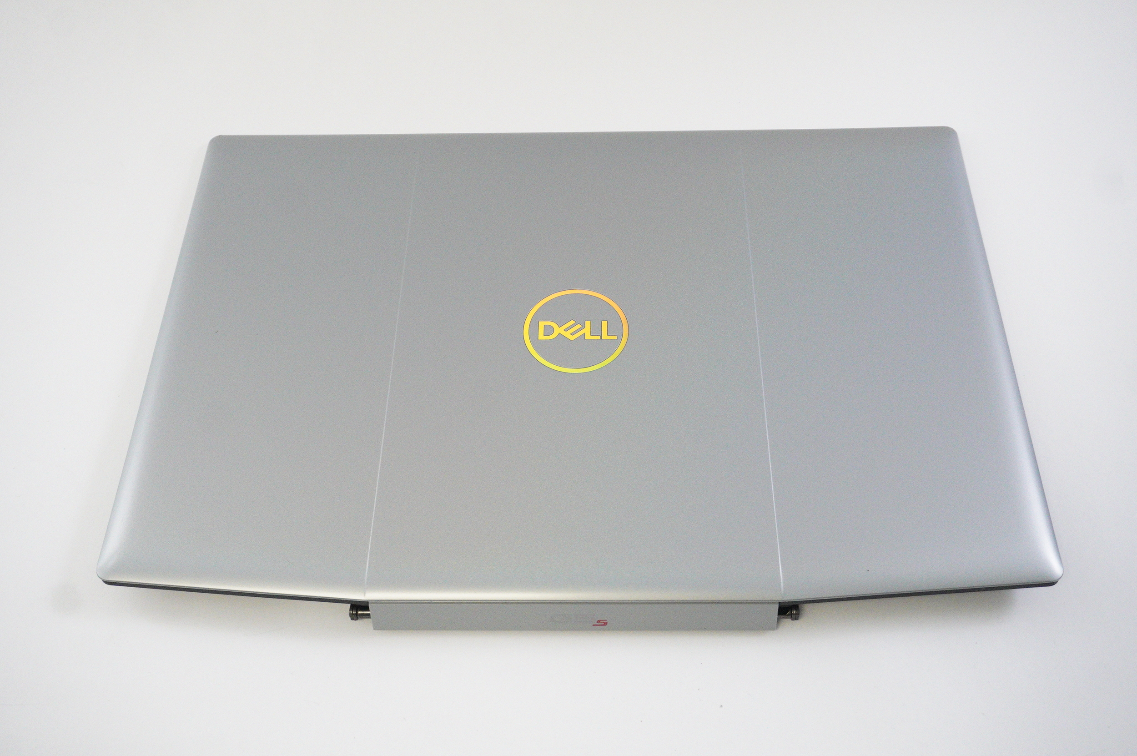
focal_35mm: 36
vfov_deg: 36.8
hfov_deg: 53.2
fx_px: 1136
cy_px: 378
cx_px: 568
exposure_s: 1/250
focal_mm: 24
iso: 5000
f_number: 5.6
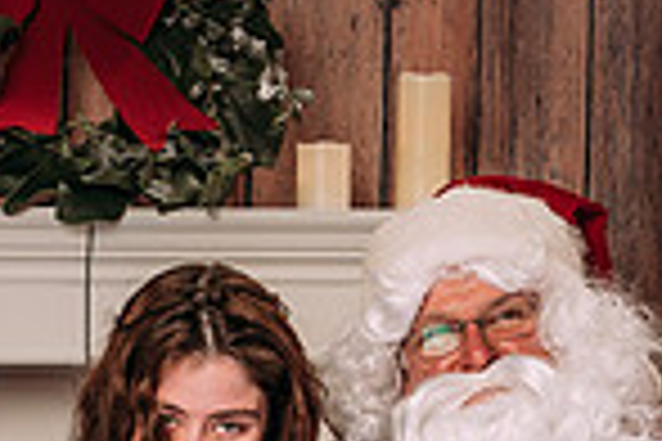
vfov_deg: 9.0
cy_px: 615
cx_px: 226
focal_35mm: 150
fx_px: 2758
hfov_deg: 13.7
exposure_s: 1/100
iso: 100
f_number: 5.6
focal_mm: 35
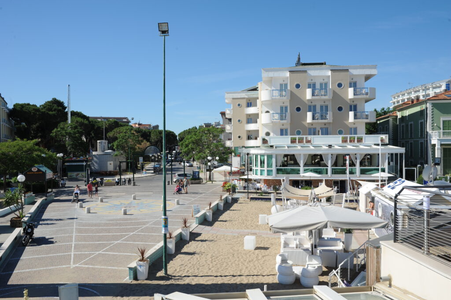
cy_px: 150
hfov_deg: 63.7
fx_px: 363
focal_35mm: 29
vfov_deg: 44.9
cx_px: 226
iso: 200
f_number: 13
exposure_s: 1/250
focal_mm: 29
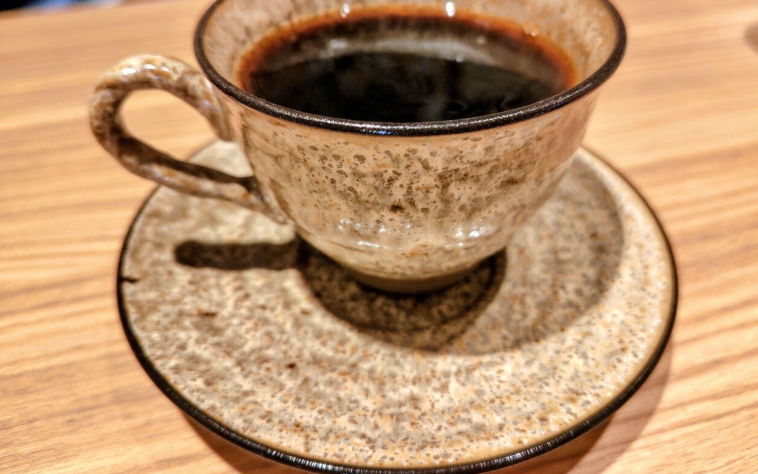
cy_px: 194
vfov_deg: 49.0
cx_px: 387
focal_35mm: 25
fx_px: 516
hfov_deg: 72.5
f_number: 1.9
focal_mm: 5.6
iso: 498
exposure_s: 1/50
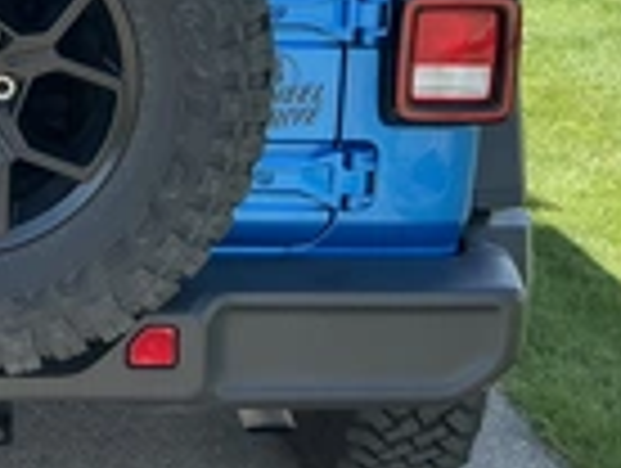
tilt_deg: -11.6
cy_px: 14
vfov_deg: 17.9
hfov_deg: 23.0
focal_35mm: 81
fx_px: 1456
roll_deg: -0.5
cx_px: -9
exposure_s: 1/568
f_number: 1.8
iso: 25
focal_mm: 3
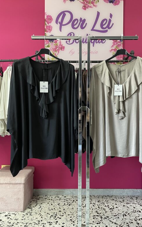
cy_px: 113
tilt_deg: -0.8
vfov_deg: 66.5
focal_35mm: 28
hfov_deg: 44.4
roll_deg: -0.2
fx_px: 173
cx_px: 83
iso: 200
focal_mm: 4.2
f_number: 1.6
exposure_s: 1/50
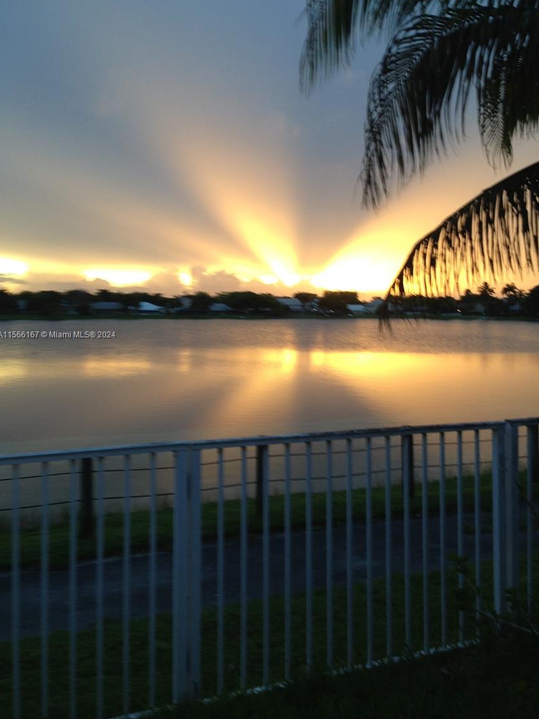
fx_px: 747
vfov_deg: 51.3
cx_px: 290
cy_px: 335
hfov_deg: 39.6
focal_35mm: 36
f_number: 2.4
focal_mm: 4.13
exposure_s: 1/24
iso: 50
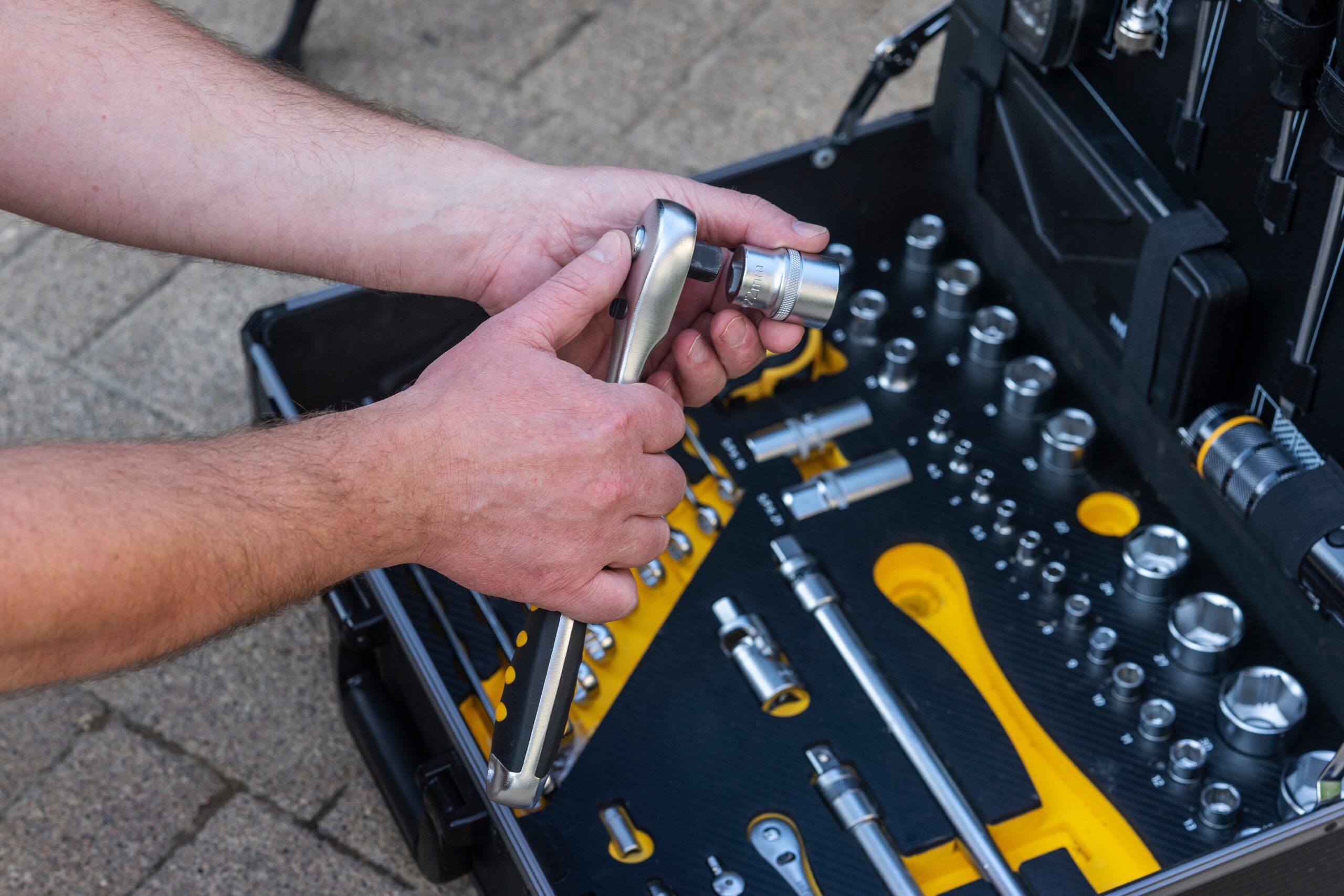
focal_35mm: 85
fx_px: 3173
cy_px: 448
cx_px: 672
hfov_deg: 23.9
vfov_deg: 16.1
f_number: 5.6
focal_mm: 85
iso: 400
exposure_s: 1/125
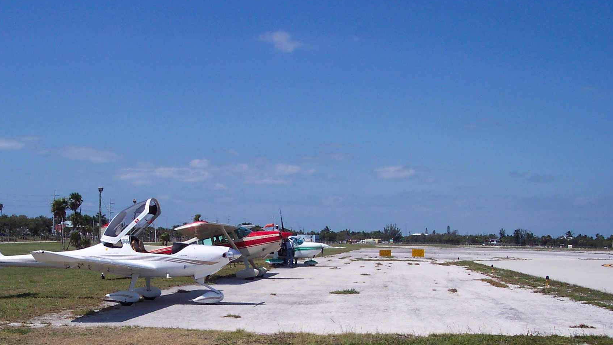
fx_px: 829
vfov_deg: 23.3
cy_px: 246
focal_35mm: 51
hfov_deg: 40.4
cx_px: 240
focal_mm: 8
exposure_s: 1/1000
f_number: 4.8
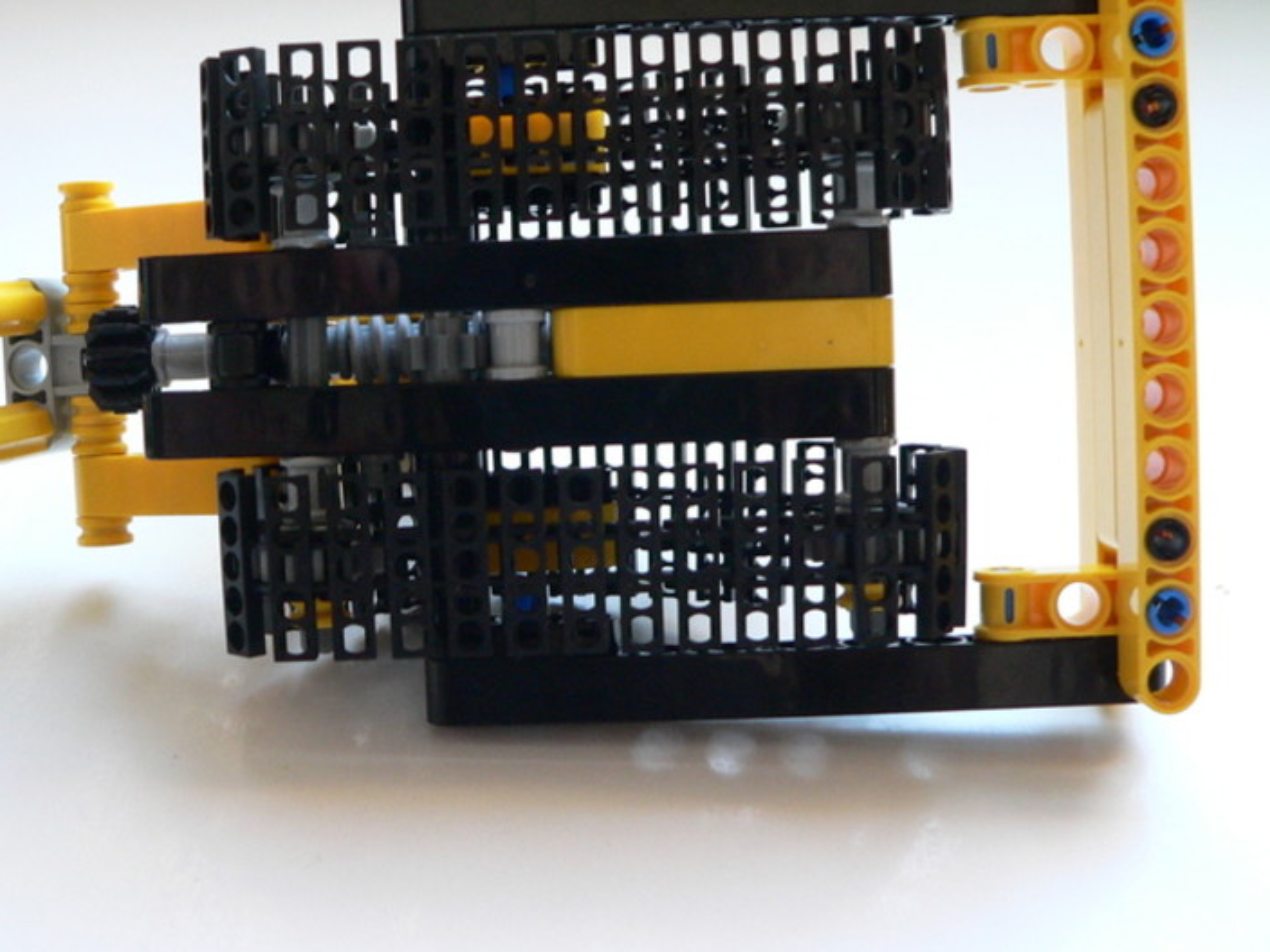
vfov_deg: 31.5
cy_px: 428
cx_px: 541
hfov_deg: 41.1
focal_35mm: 46
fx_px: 1688
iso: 200
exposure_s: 1/8
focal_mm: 6
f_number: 2.8
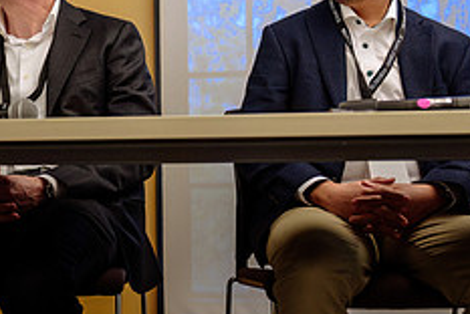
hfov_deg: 23.9
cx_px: -29
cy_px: 174
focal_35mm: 80
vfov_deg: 17.1
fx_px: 1046
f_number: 2.8
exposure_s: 1/160
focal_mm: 30
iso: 1000
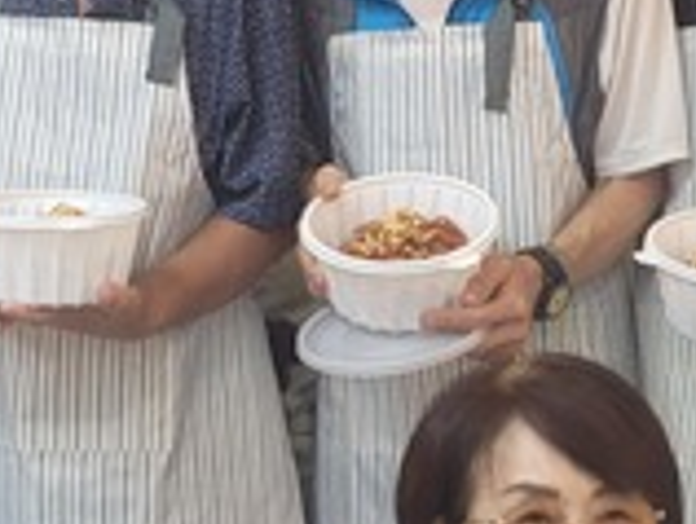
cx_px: 216
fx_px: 2316
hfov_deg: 17.0
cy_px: -20
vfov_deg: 12.7
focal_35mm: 115
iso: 160
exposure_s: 1/120
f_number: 1.8
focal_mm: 5.4
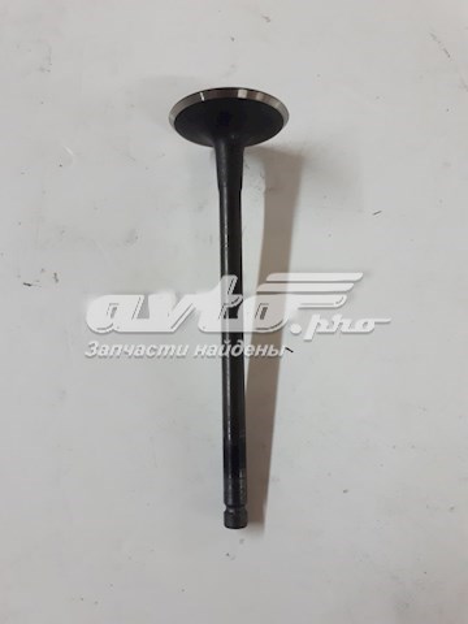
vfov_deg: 65.3
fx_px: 487
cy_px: 312
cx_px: 234
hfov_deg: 51.4
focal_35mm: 27
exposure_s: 1/33
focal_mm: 3.6
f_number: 1.9
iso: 200
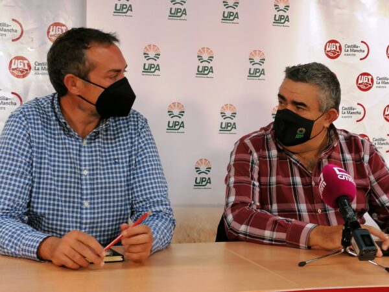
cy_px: 146
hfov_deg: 29.8
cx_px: 194
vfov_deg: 22.6
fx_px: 730
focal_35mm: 65
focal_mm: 4.75
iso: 50
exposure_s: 1/50
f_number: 1.8
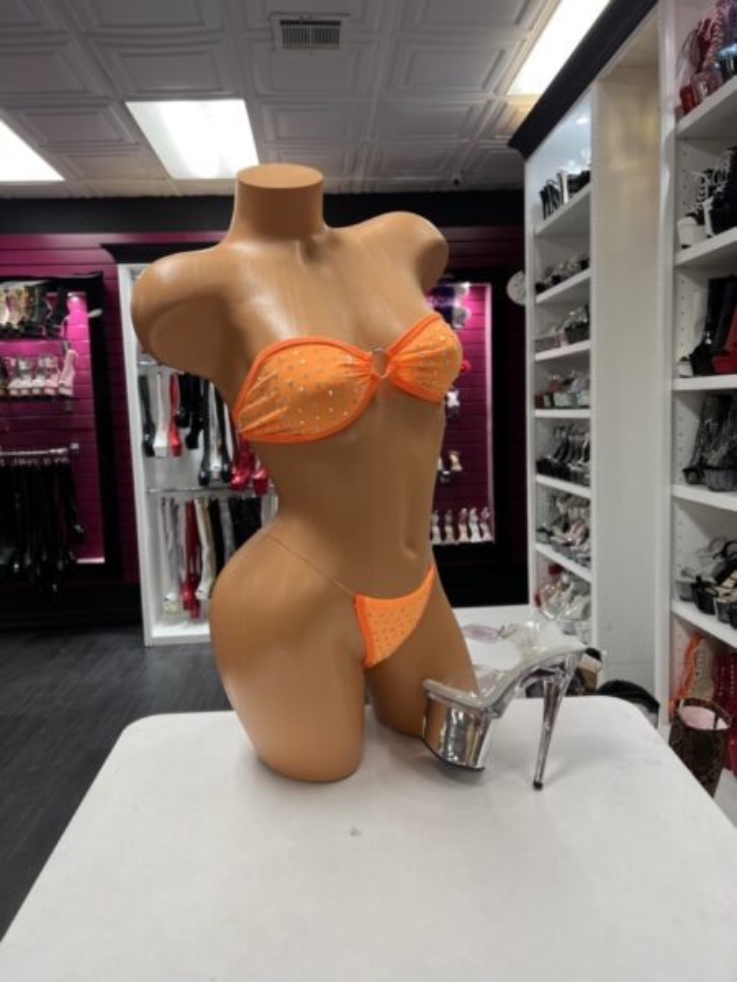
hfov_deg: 53.1
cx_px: 368
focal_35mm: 26
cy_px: 491
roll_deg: +2.6
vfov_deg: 67.3
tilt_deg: -5.8
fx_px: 738
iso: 80
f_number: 1.5
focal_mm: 5.7
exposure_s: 1/60
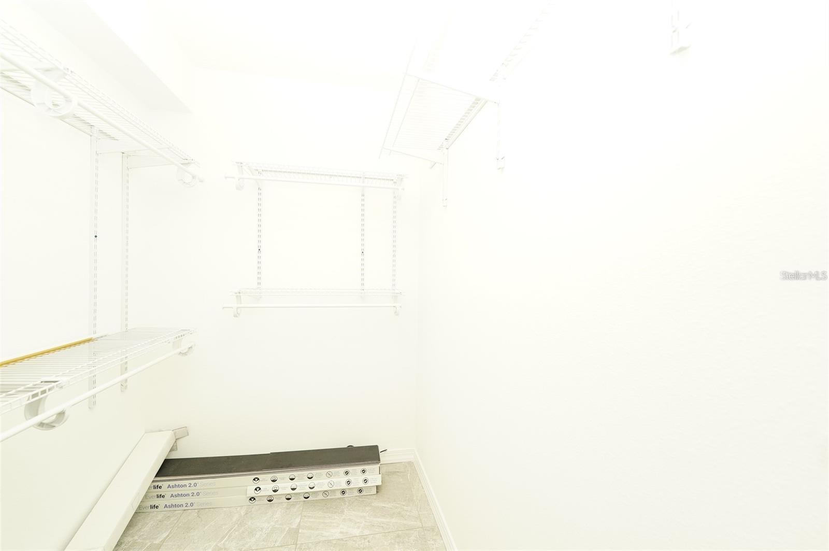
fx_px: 322
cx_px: 414
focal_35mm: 14
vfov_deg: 81.1
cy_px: 276
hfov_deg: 104.3
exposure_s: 1/100
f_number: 5
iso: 1000
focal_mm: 14
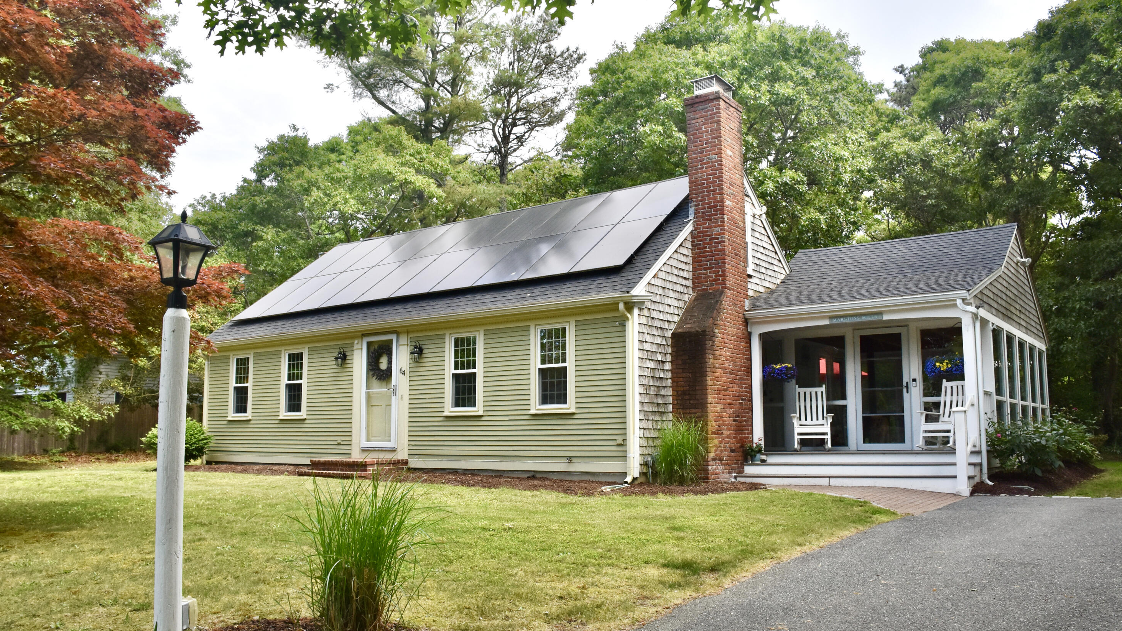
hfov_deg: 66.1
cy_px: 329
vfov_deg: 40.2
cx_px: 552
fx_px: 863
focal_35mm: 29
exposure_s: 1/500
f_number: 8
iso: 450
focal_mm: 18
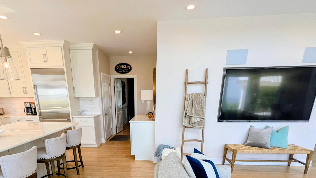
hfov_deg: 83.6
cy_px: 152
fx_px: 176
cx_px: 142
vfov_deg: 49.1
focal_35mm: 21
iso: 33
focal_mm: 1.85
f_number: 2.2
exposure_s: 1/135
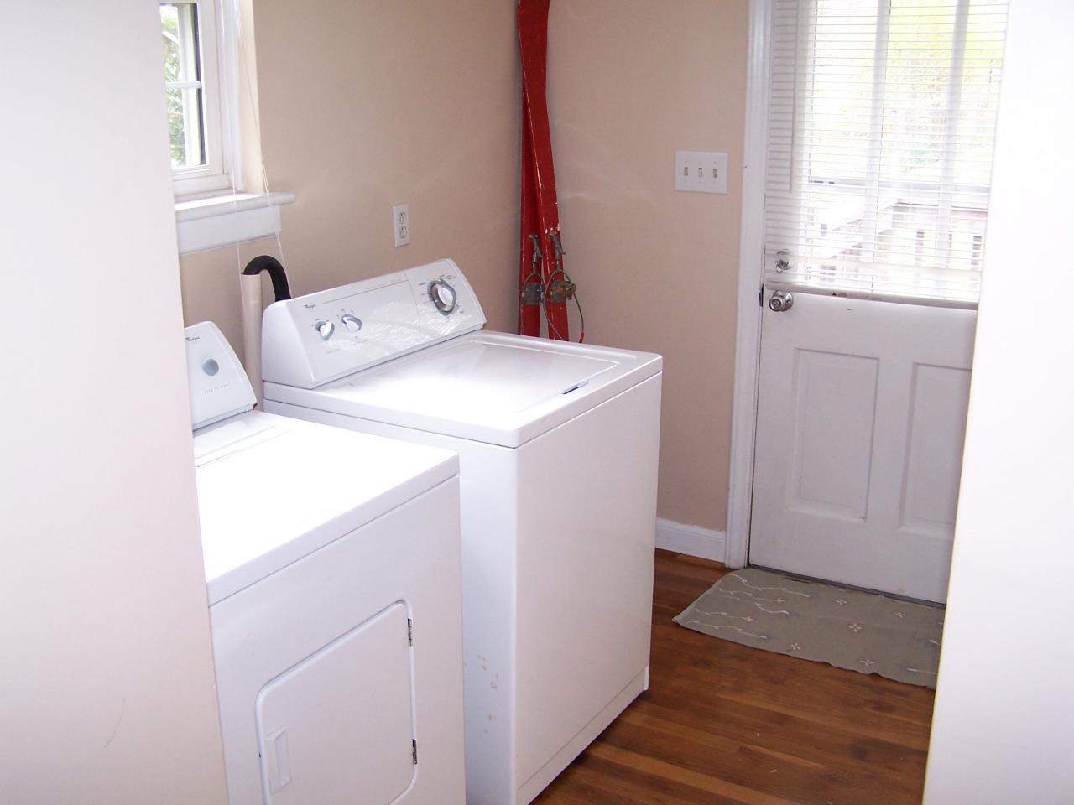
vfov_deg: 37.7
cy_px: 402
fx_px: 1179
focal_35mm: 38
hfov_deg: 49.0
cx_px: 537
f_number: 2.8
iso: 140
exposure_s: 1/60
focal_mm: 6.3
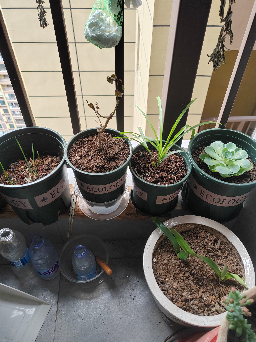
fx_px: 276
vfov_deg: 63.4
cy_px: 168
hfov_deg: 49.7
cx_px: 132
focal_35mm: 28
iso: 125
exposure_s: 1/100
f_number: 1.9
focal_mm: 5.52
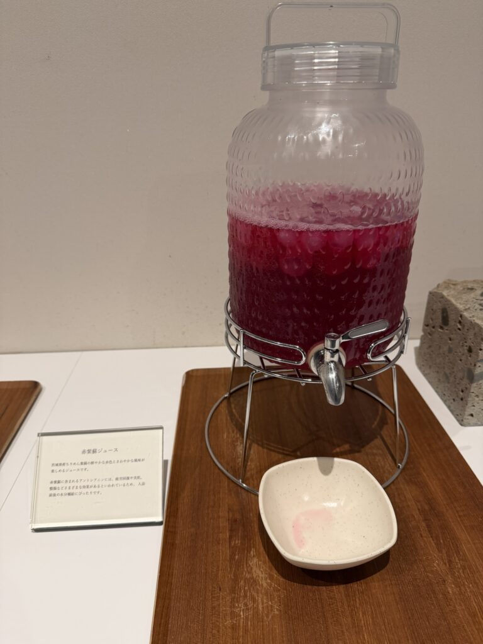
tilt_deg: -25.7
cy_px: 322
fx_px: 446
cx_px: 242
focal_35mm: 24
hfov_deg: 56.8
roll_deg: +3.2
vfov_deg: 71.6
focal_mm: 6.76
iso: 160
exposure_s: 1/50
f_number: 1.78
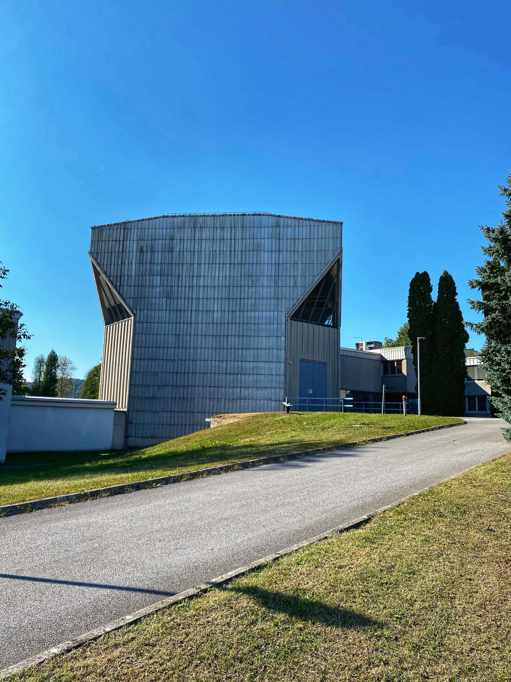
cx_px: 256
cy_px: 341
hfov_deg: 53.1
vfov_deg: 67.3
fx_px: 512
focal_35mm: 26
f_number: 1.8
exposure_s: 1/2141
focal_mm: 4.25
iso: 32
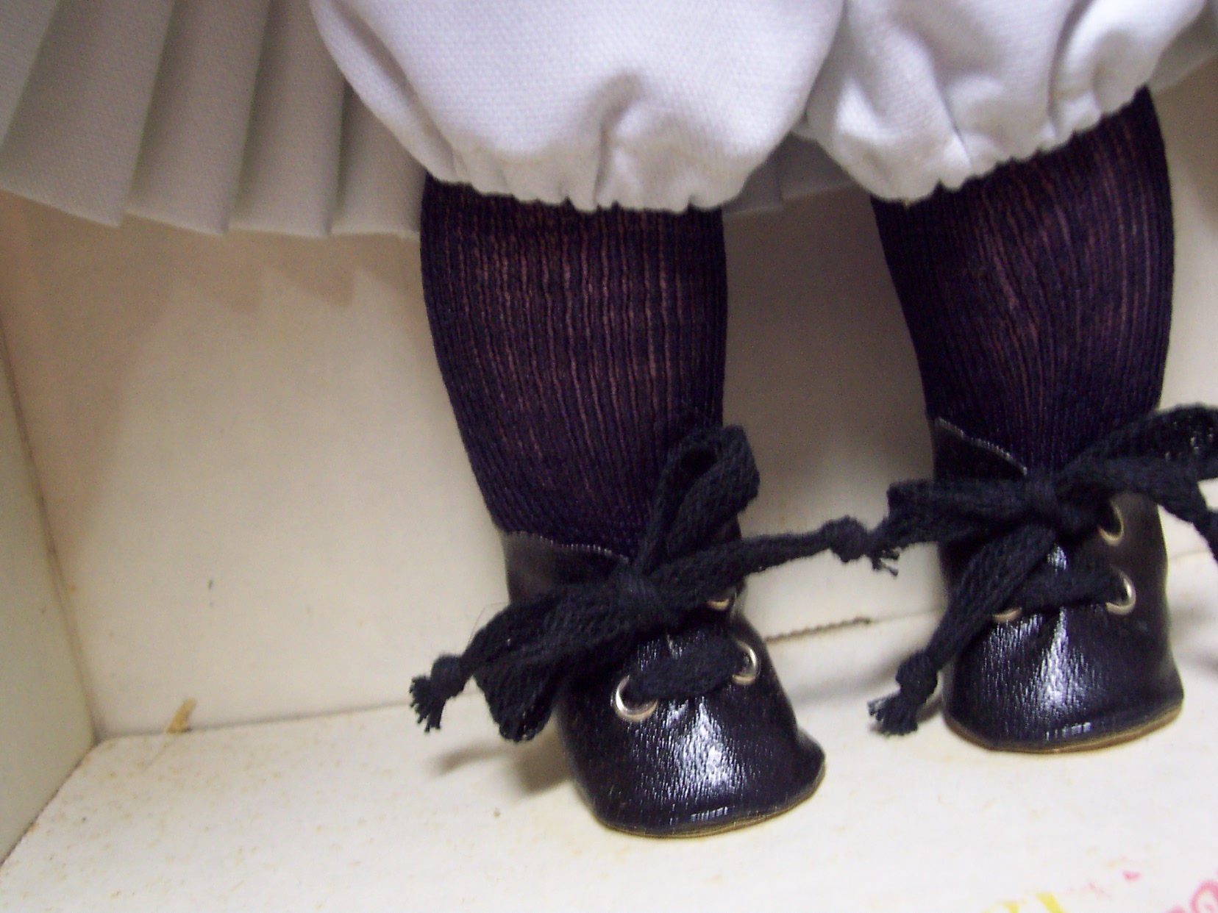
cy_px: 456
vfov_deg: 38.7
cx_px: 609
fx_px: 1302
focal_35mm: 37
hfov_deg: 50.1
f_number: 2.8
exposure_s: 1/20
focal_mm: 5.6
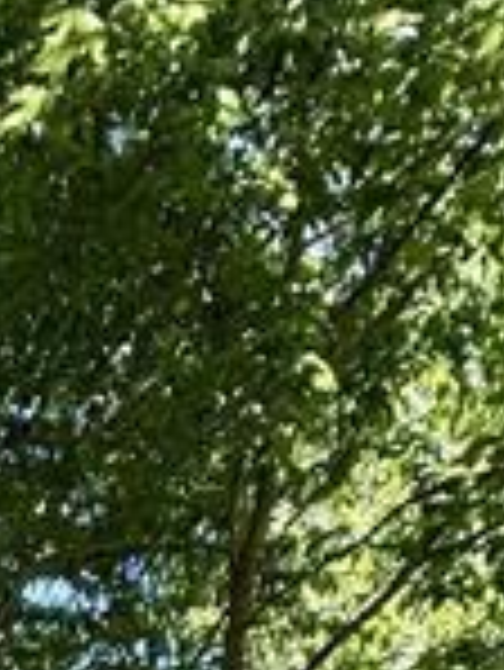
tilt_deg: -2.0
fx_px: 1396
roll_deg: -1.4
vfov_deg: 19.3
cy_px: 1250
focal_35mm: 72
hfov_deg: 15.4
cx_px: -562
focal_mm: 2.22
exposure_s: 1/100
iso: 64
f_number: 2.2
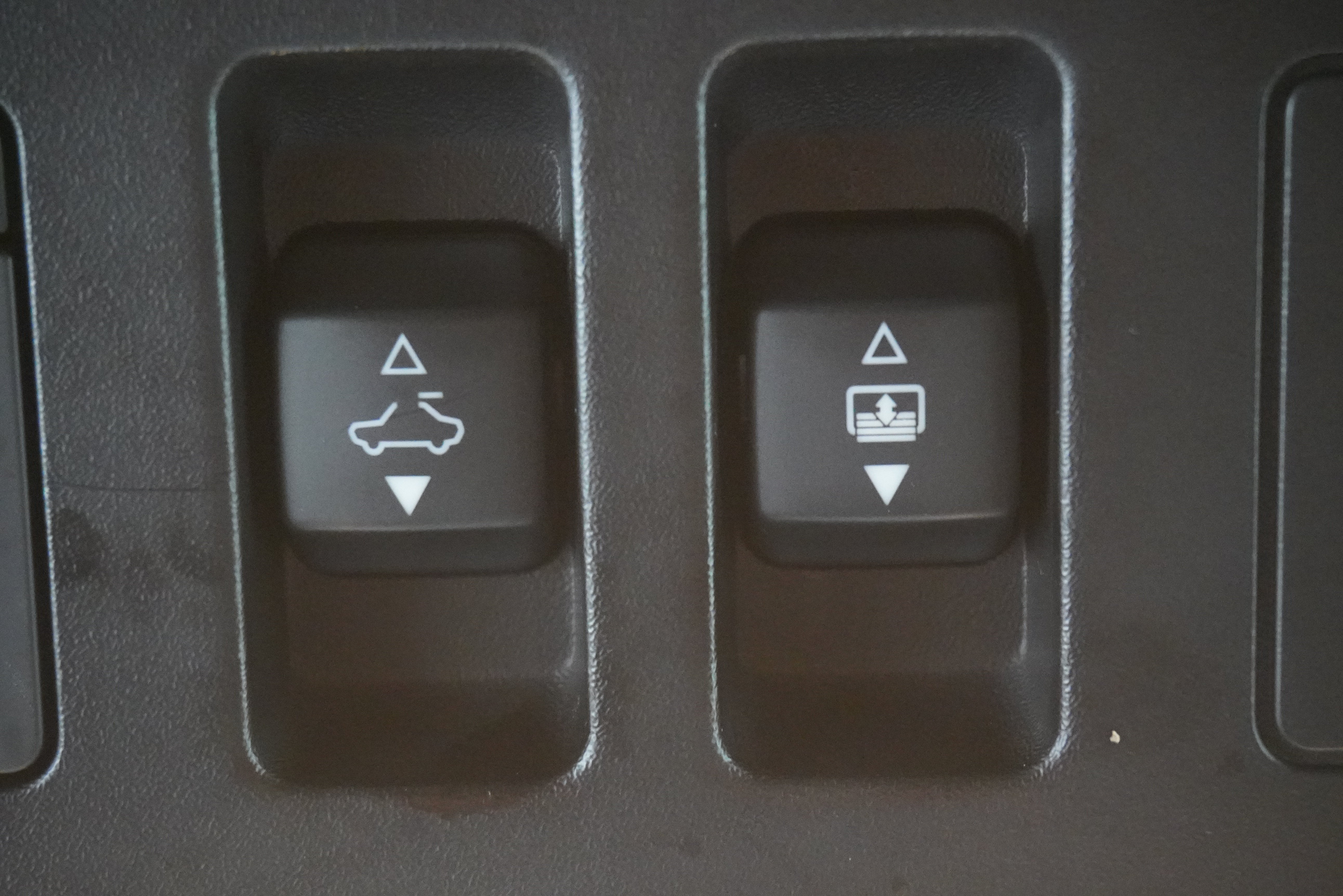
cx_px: 672
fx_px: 2388
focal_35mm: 64
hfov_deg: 31.4
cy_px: 448
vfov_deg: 21.3
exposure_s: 1/100
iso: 12800
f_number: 5.6
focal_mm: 43
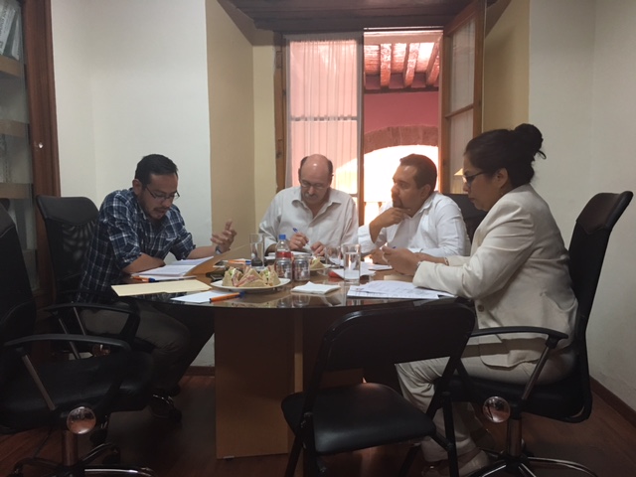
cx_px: 318
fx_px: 533
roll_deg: -0.1
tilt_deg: -5.0
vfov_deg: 48.2
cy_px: 238
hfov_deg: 61.7
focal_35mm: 29
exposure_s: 1/30
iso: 125
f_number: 2.2
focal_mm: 4.15
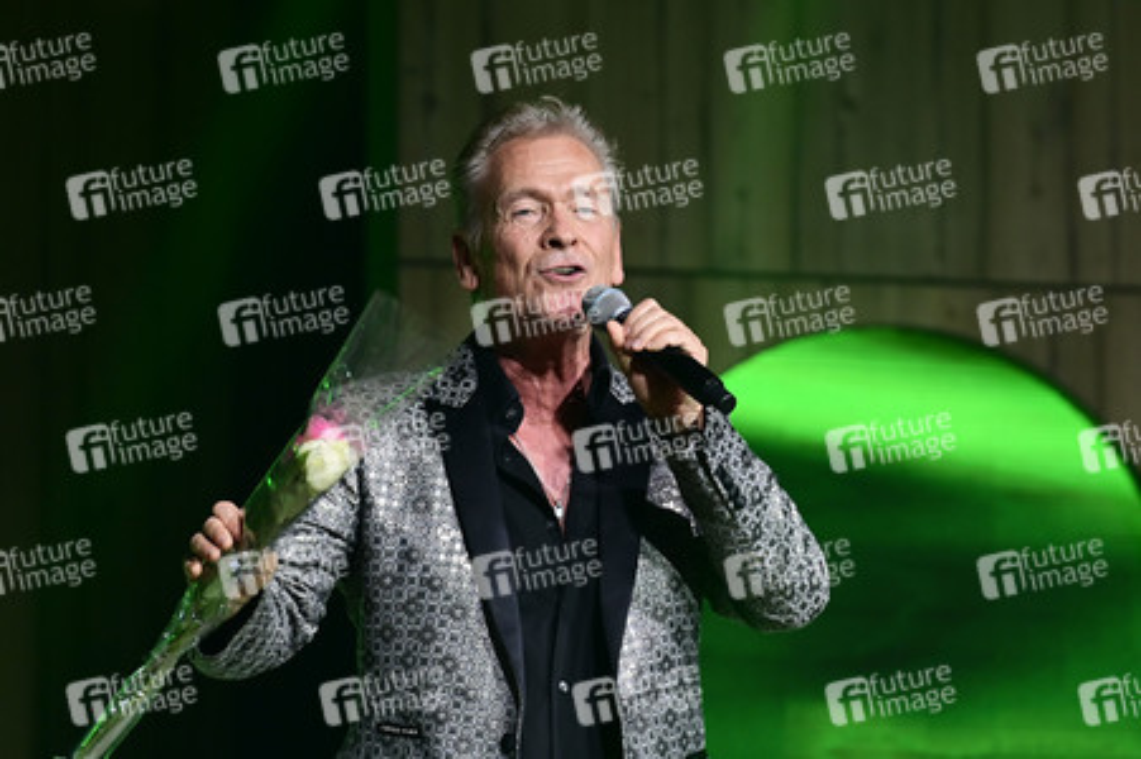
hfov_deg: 10.3
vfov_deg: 6.9
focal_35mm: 200
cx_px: 570
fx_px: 6334
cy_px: 380
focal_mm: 200
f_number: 4
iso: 1600
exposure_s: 1/320
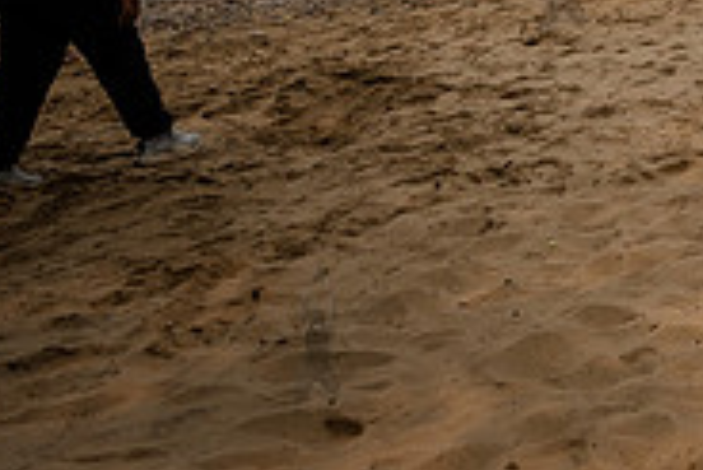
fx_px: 1602
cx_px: 1054
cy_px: -224
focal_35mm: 82
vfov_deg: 15.5
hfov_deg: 21.0
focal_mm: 26
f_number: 4
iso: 200
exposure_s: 1/2500
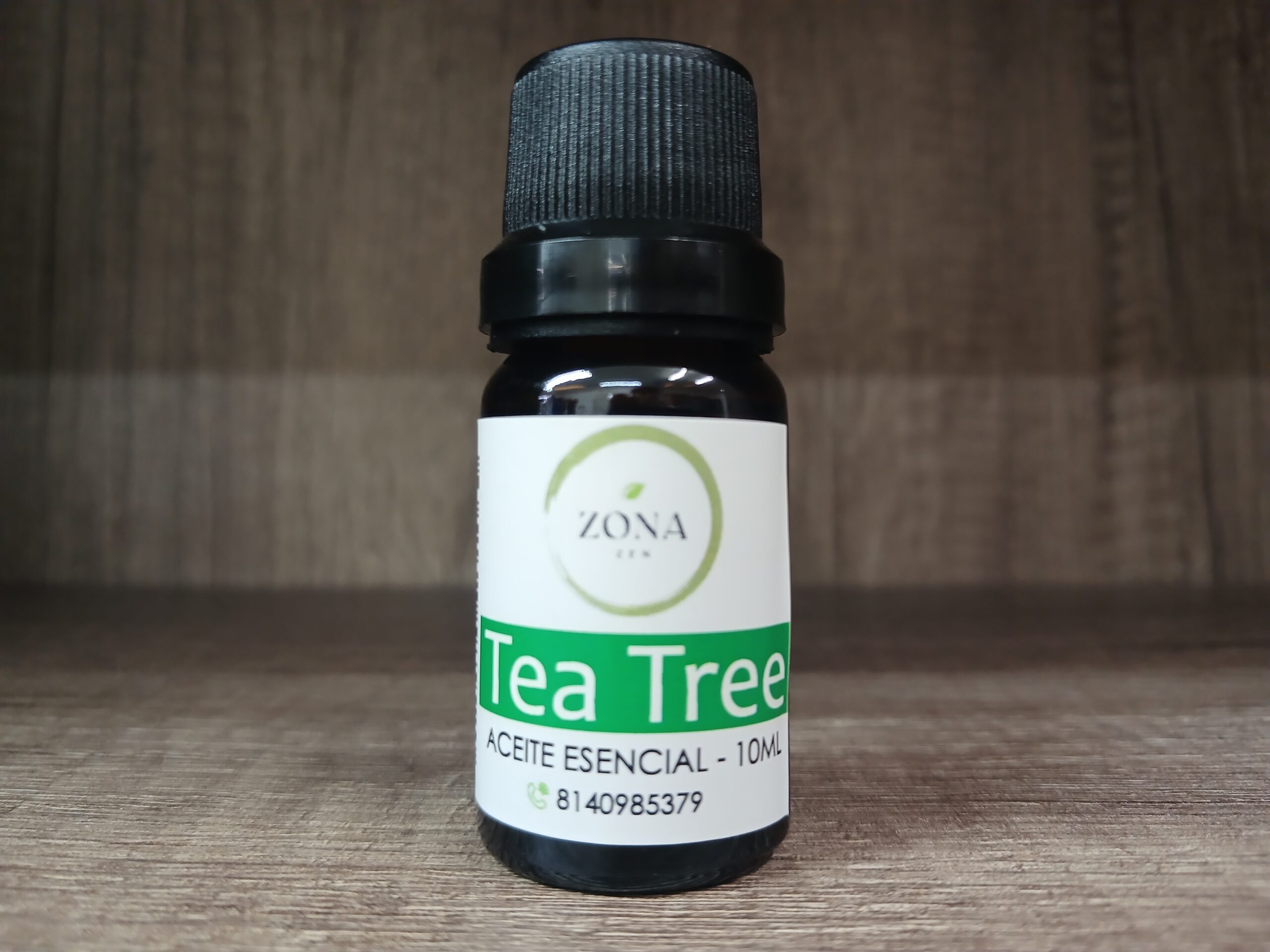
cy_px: 476
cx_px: 635
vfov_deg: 51.4
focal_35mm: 27
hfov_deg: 65.3
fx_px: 991
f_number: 1.8
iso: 250
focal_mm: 4
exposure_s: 1/40
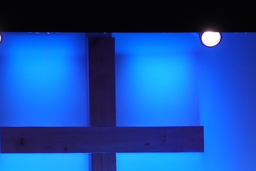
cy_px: 272
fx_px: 2325
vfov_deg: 4.2
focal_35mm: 327
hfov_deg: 6.3
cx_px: 198
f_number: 4.5
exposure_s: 1/250
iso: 1600
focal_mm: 81
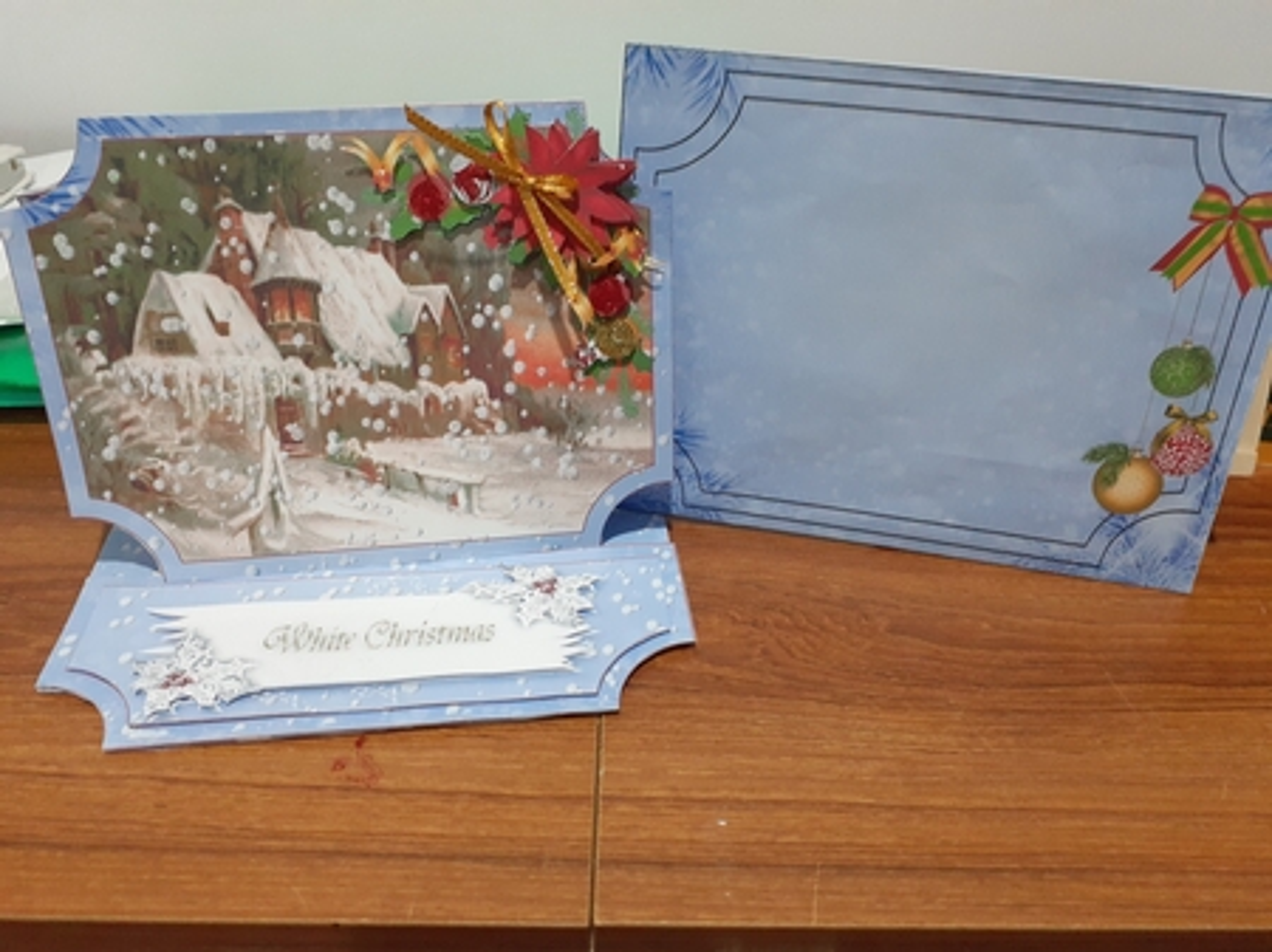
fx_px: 992
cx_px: 636
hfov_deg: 65.4
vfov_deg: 51.3
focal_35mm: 27
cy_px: 476
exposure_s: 1/50
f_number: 1.9
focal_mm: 3.6
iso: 320
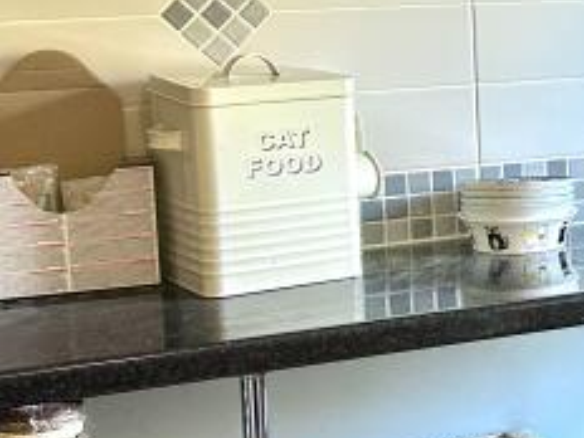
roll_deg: -0.3
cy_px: 151
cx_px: 884
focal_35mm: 106
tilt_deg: -9.1
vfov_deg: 13.9
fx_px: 1788
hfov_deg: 16.8
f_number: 1.78
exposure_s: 1/50
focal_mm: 6.86
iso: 160
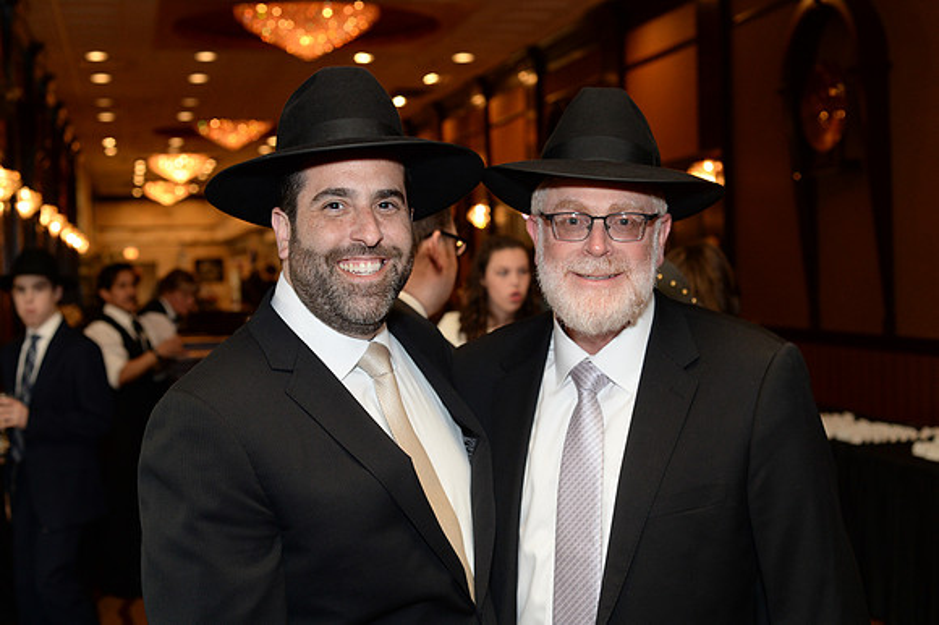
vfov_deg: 27.0
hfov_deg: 39.6
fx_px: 1303
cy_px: 312
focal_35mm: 50
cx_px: 470
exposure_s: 1/125
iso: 1600
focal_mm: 50
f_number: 5.6
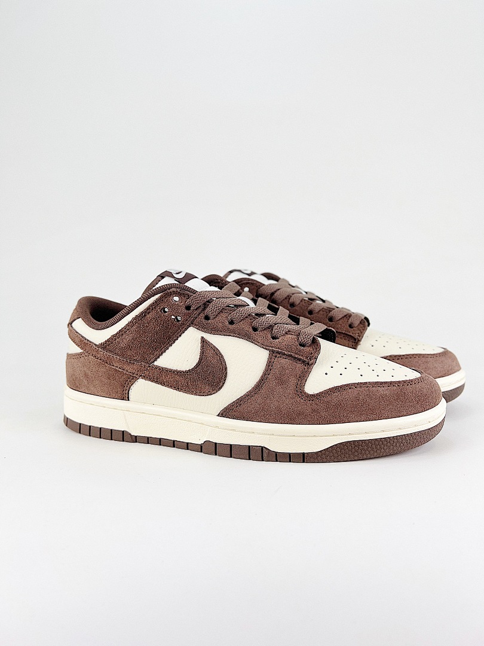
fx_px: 485
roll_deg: +1.5
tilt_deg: -5.8
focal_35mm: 26
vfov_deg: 67.3
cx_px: 242
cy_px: 323
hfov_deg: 53.1
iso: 50
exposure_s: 1/982
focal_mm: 5.7
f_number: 1.5
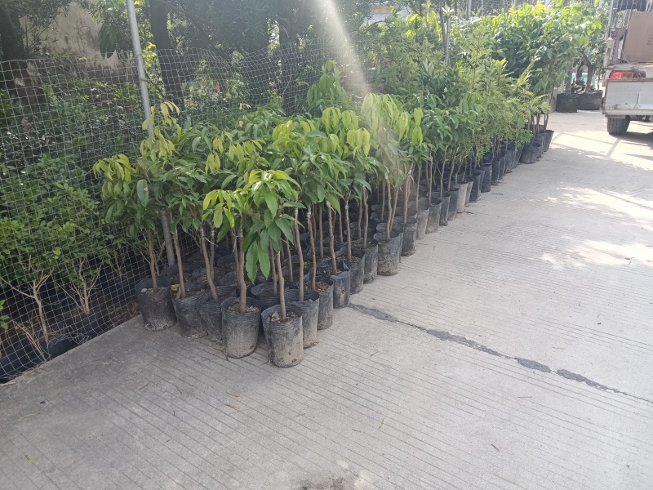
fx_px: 490
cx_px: 326
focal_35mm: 26
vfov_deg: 53.1
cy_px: 245
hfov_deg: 67.3
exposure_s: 1/121
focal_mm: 4.05
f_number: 1.8
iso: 102
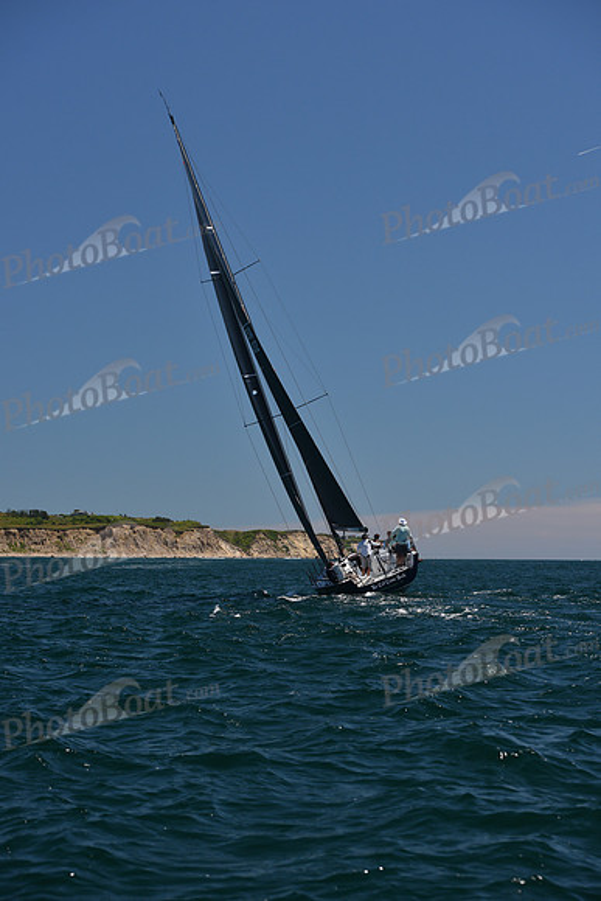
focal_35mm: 78
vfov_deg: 26.0
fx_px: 1952
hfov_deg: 17.5
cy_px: 450
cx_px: 300
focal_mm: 78
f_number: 5.6
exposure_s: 1/800
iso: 250
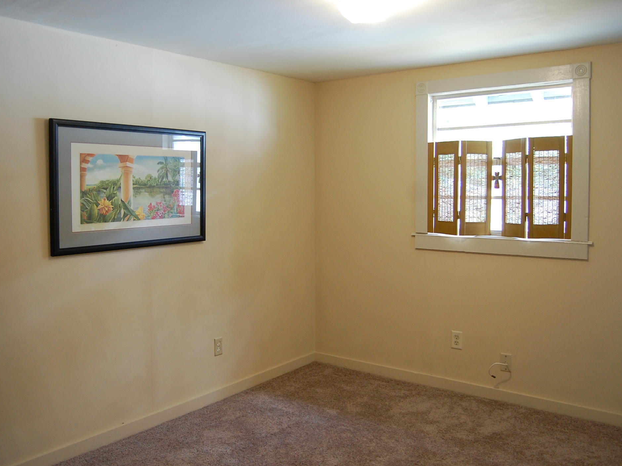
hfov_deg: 58.2
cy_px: 222
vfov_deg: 45.4
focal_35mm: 31
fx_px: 557
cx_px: 278
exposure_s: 1/20
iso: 800
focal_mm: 18
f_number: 3.5
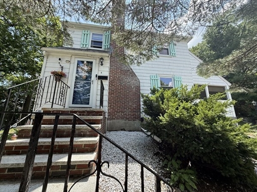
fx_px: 104
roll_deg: -0.1
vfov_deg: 85.7
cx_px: 128
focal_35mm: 14
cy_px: 96
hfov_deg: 102.1
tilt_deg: +14.5
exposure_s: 1/451
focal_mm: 2.22
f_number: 2.2
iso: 50
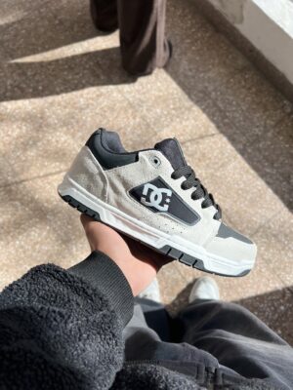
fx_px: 293
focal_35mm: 26
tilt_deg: -77.6
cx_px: 146
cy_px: 195
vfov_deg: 67.3
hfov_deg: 53.1
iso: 50
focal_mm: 5.7
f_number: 1.5
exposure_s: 1/2123
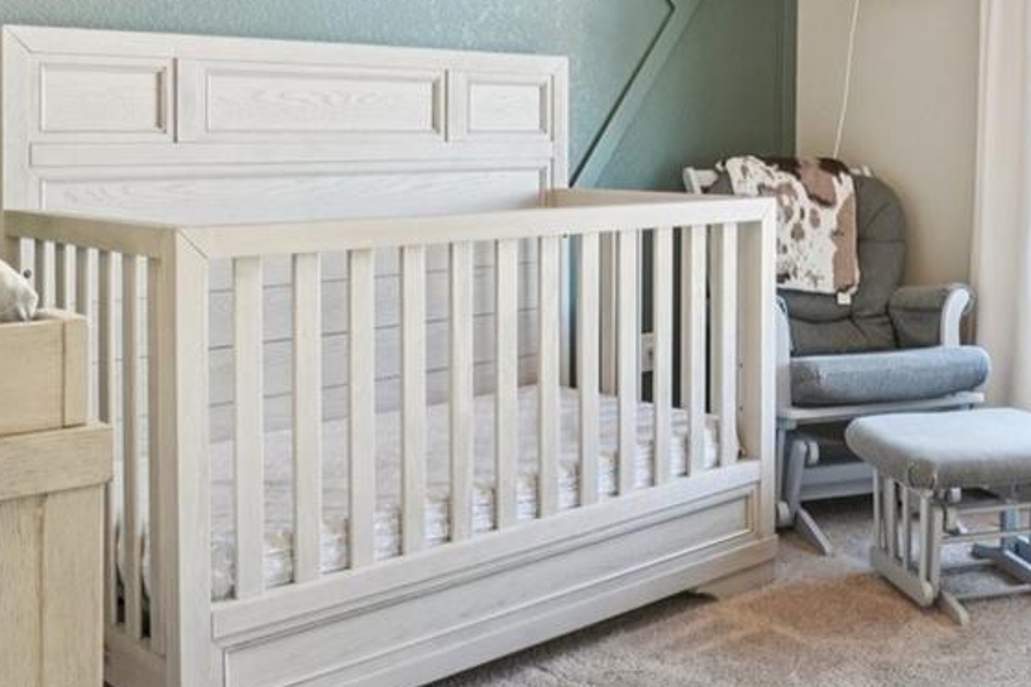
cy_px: 129
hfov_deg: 43.6
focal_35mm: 43
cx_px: 802
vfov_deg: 30.4
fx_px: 1231
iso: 400
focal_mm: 10
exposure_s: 1/15
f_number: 8
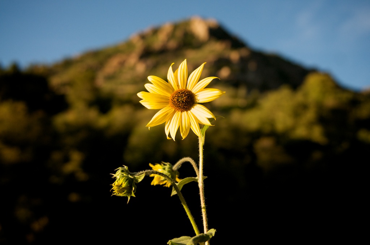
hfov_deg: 41.2
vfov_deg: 28.0
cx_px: 185
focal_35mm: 48
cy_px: 122
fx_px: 492
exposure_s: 1/3200
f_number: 2.8
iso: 200
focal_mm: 32
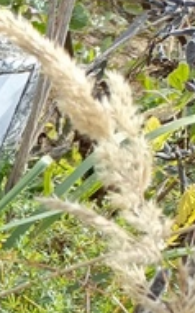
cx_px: -441
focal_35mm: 111
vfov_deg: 18.2
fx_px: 946
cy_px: 329
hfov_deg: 8.9
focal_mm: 4.76
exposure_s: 1/498
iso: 111
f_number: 1.69
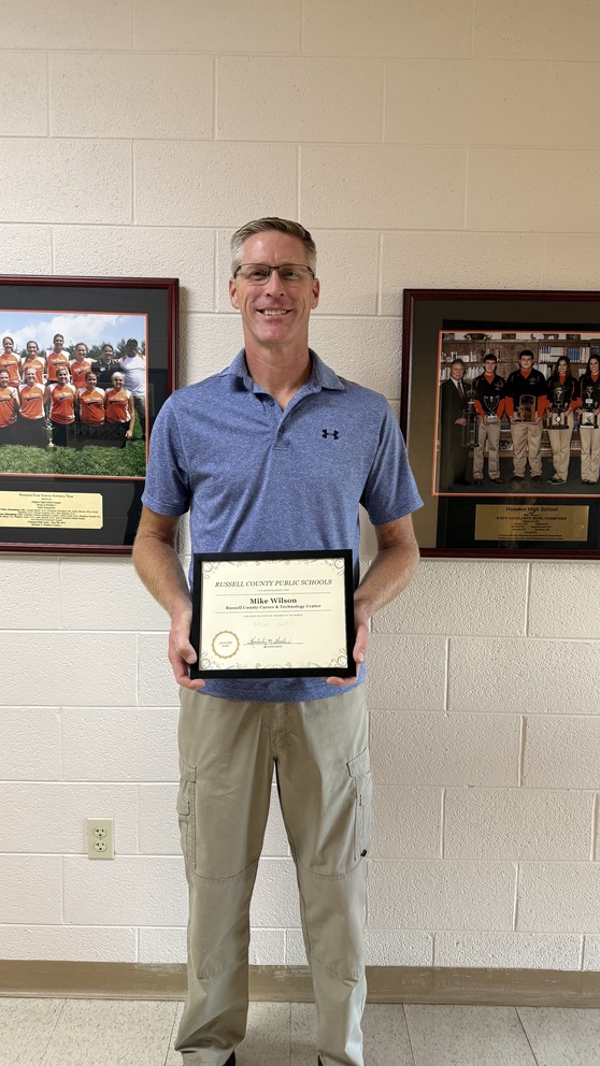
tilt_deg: -6.6
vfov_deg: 69.9
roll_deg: -1.3
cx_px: 291
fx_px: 764
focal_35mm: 27
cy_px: 538
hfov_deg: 42.9
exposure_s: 1/60
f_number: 1.78
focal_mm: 6.76
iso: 200
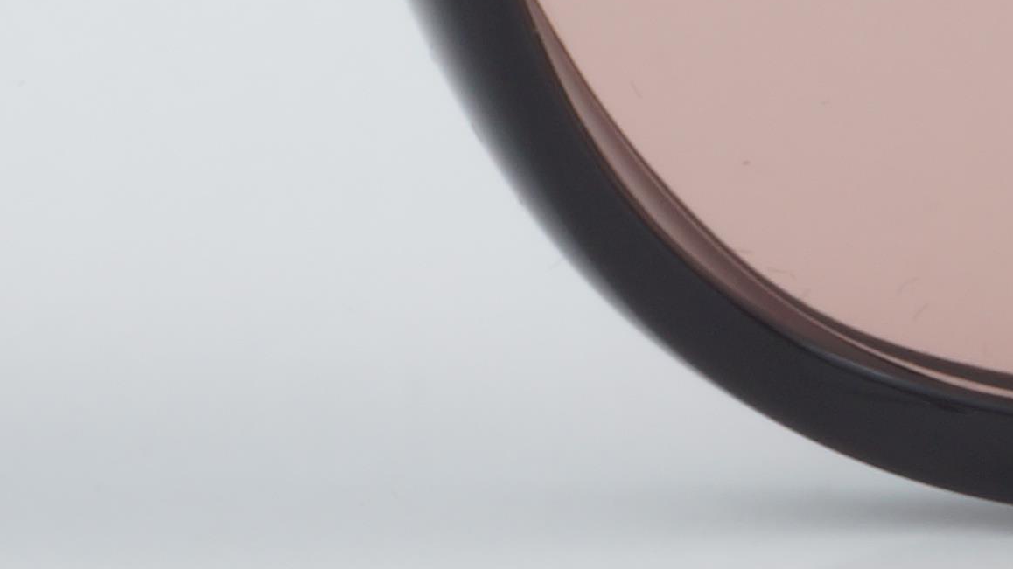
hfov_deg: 5.3
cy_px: -235
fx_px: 10931
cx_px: 104
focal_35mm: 407
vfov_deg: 3.0
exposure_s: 1/3
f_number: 32
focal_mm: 50
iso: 100
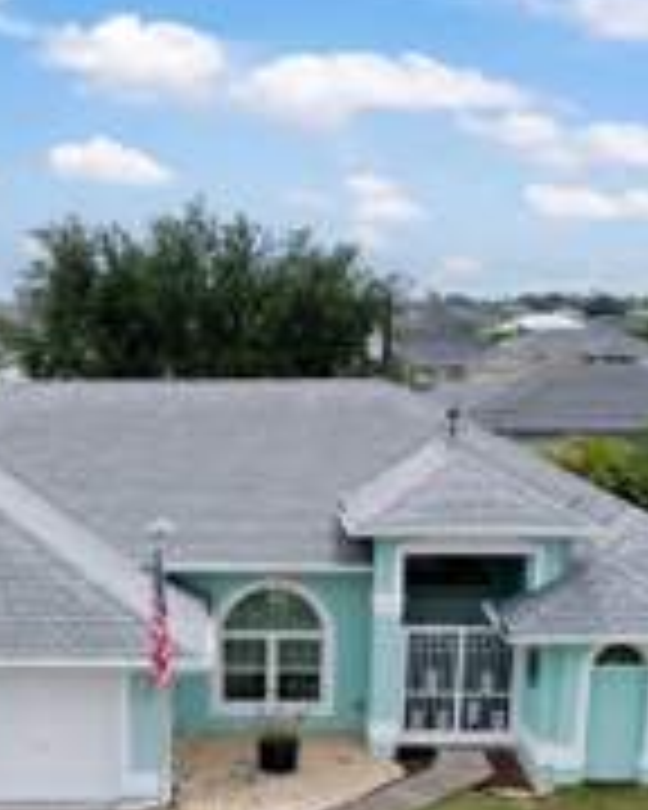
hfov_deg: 27.2
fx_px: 1319
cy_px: 688
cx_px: 158
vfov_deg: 32.8
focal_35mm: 55
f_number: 2.8
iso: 200
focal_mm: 8.38
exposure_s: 1/2500
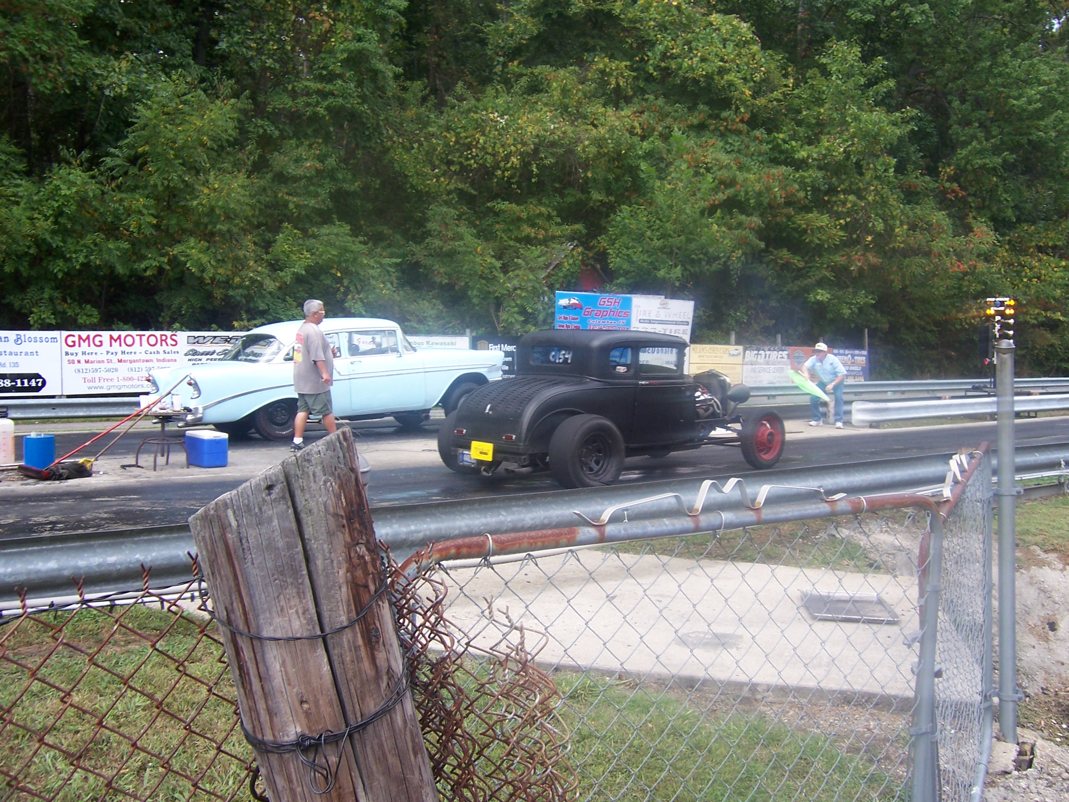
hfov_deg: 55.4
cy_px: 401
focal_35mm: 33
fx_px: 1019
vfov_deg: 42.9
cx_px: 534
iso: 80
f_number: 3.4
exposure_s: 1/180
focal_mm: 5.5
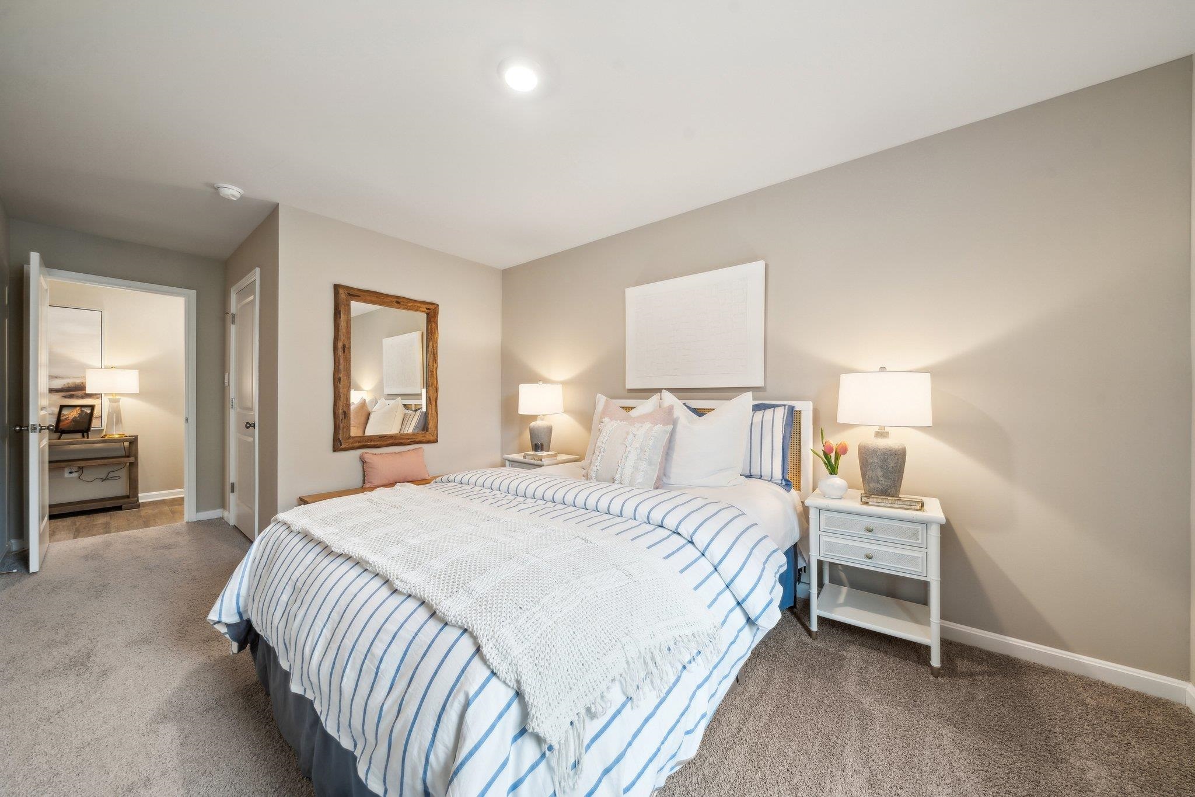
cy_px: 398
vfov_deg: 90.0
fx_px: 398
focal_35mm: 12
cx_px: 598
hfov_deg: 112.6
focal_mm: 12
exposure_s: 1/5
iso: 160
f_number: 8
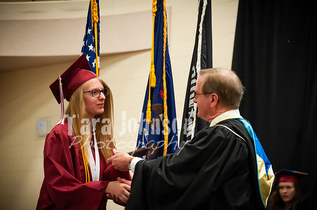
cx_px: 173
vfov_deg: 9.8
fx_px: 1231
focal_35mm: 140
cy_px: 130
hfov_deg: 14.7
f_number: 4.2
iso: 1600
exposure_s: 1/40
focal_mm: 75
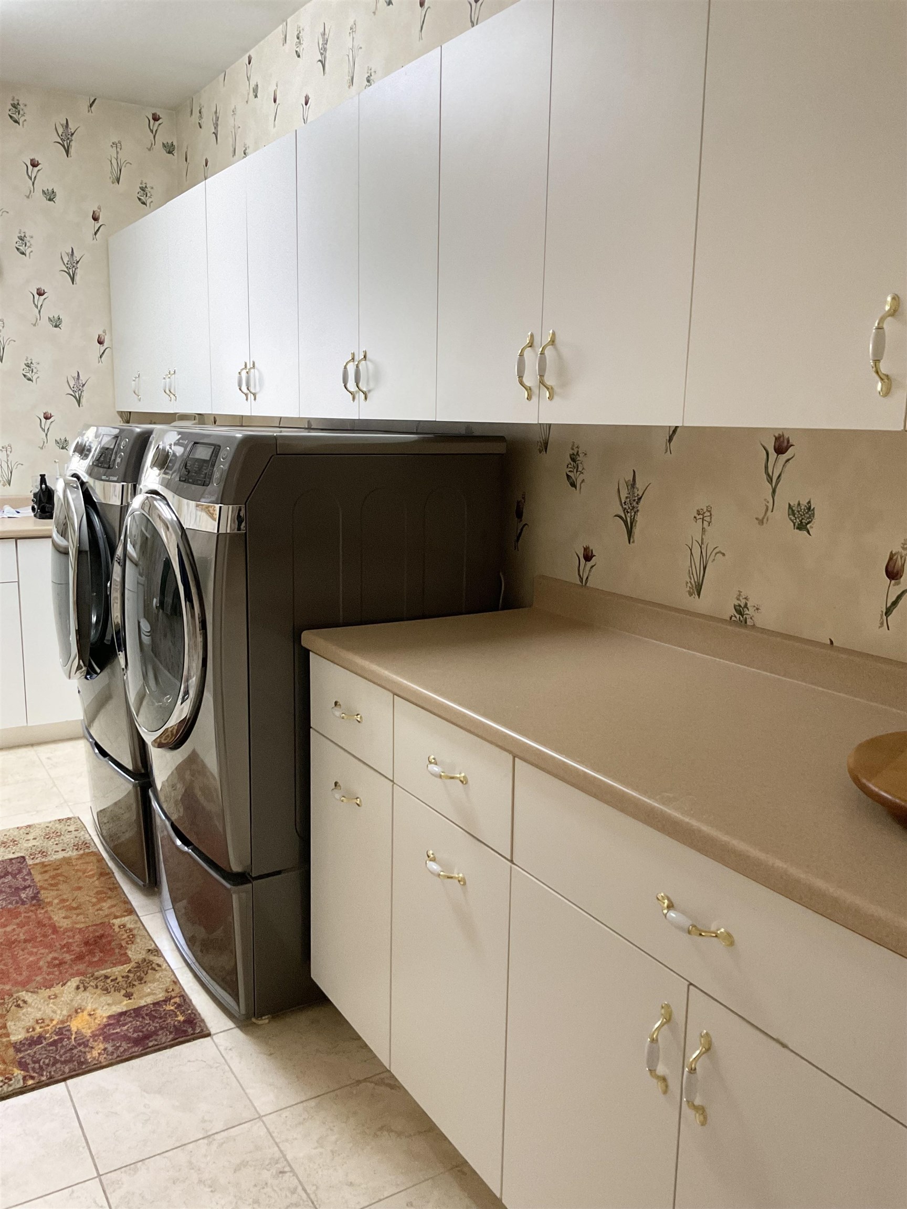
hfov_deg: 48.2
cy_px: 604
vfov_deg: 61.7
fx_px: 1013
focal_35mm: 29
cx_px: 454
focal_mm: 3
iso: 160
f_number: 1.8
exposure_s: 1/60
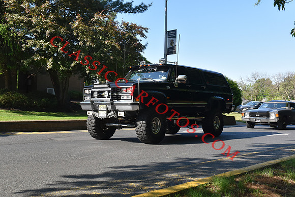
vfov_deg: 33.0
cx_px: 148
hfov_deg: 47.9
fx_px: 332
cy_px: 98
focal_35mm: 40
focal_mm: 27
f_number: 7.1
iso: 400
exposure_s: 1/200
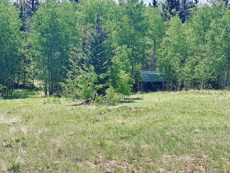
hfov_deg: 30.3
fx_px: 425
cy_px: 86
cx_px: 115
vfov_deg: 22.9
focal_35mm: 64
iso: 32
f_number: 2.2
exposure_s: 1/657
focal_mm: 7.5
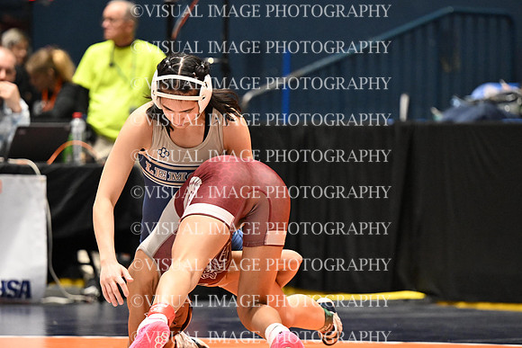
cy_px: 174
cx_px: 261
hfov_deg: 9.8
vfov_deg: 6.5
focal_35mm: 210
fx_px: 3046
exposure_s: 1/767
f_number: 2.8
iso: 5000
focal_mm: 140
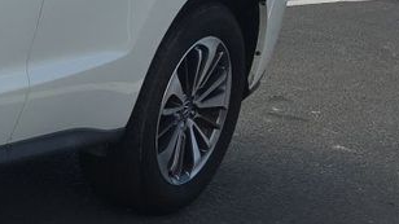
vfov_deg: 9.3
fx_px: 1375
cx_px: -339
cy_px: 28
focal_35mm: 130
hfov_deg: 14.4
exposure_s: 1/5445
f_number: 1.4
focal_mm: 6.5
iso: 65
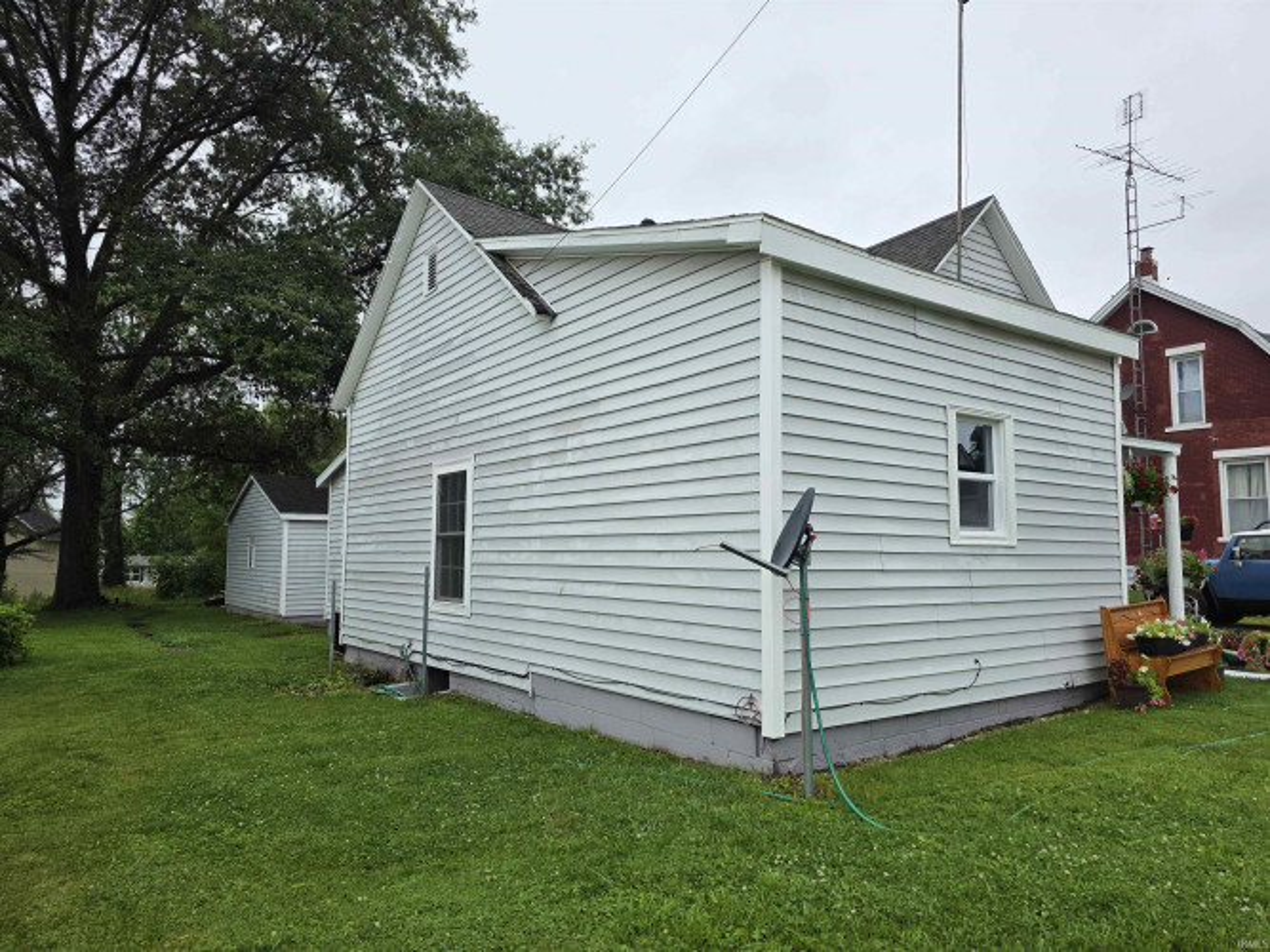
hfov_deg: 73.9
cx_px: 635
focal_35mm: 23
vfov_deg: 58.9
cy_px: 476
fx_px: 844
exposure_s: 1/359
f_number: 1.7
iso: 25
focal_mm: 6.3
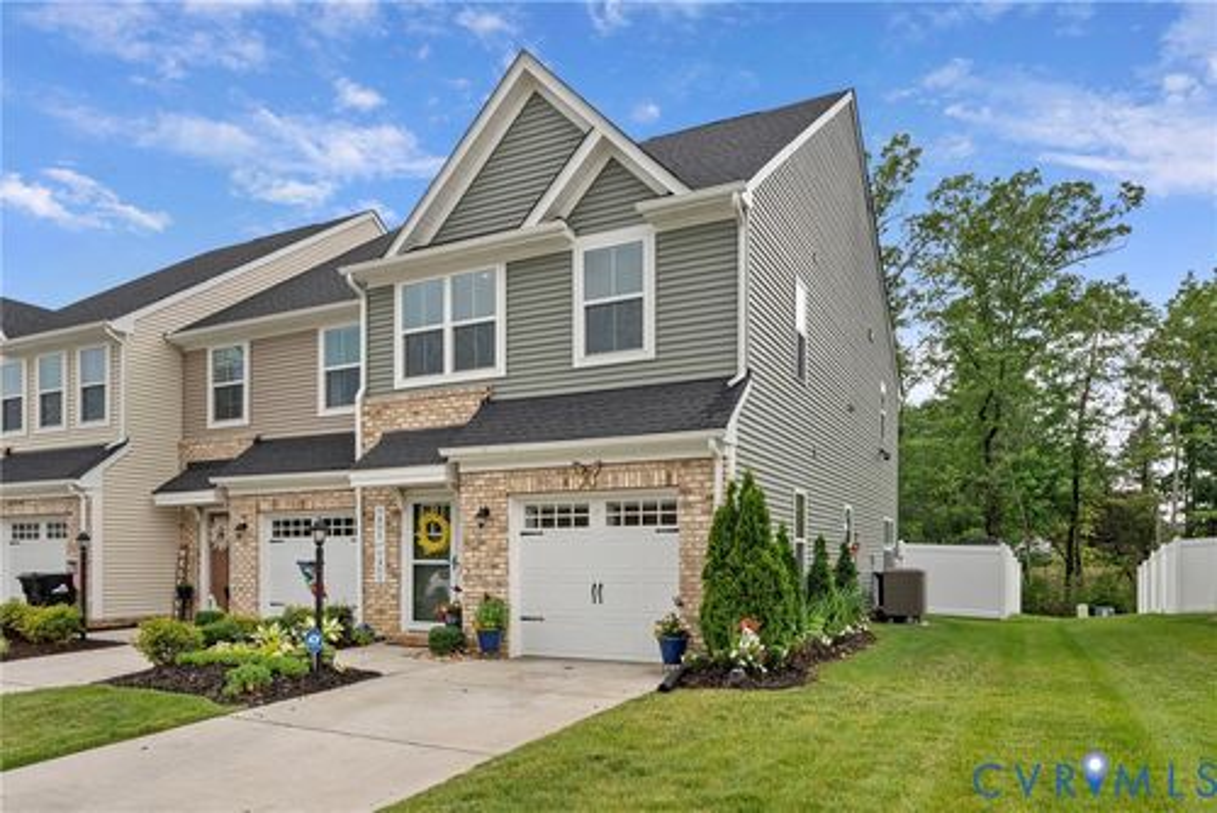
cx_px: 608
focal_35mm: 24
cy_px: 406
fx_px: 812
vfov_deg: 53.2
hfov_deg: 73.7
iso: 800
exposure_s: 1/160
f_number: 11
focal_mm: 24
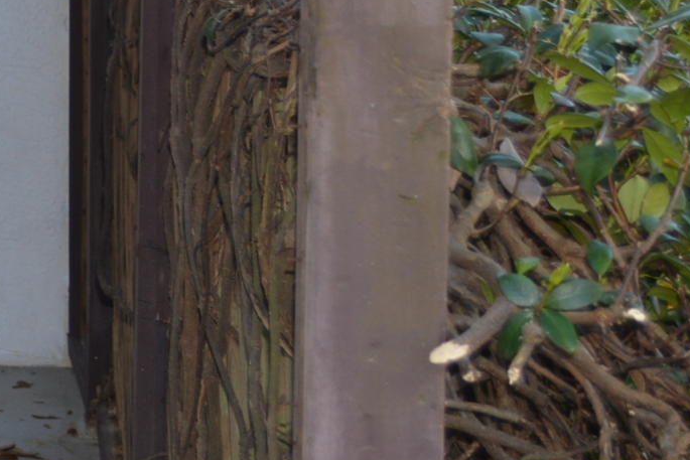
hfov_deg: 9.8
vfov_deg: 6.9
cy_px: -118
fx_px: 3776
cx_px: -640
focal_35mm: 197
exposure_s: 1/100
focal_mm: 30
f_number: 4.5
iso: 100
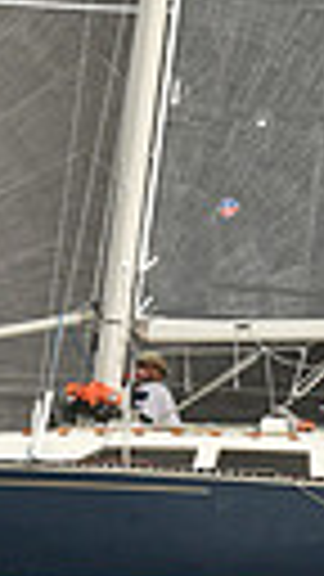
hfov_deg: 1.3
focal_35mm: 948
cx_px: 281
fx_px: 14479
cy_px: -446
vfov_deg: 2.3
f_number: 7.1
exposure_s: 1/1000
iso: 400
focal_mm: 200
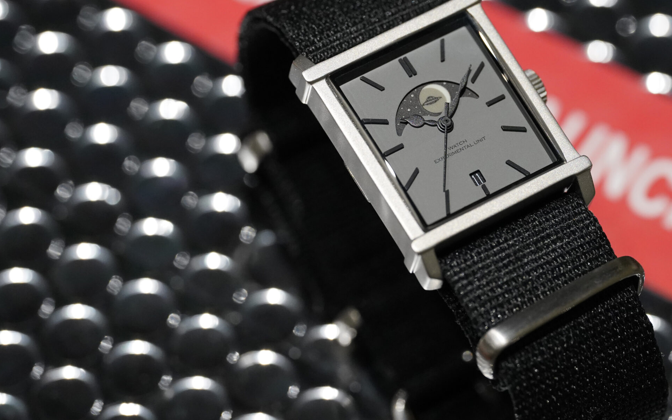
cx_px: 428
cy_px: 177
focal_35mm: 143
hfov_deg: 14.6
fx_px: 2619
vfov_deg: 9.2
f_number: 5
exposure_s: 1/125
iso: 5000
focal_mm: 105
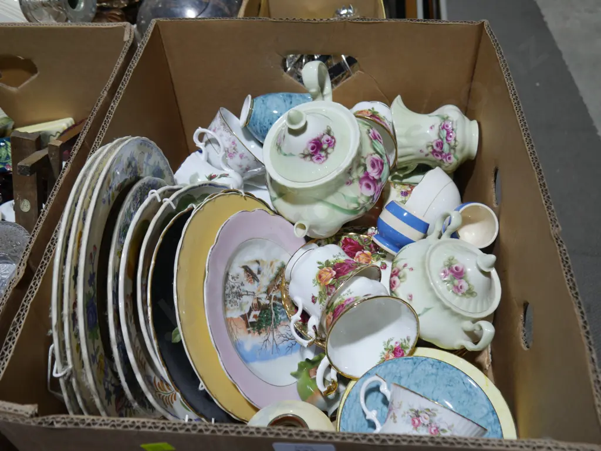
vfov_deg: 41.8
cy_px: 226
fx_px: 591
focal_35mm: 34
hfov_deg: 53.9
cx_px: 300
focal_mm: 17
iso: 200
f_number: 4
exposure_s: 1/100
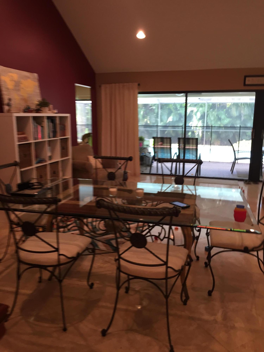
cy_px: 176
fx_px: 295
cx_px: 132
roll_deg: +1.0
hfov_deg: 48.2
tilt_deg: -9.1
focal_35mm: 29
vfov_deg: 61.7
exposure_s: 1/30
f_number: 2.2
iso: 64
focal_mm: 4.15
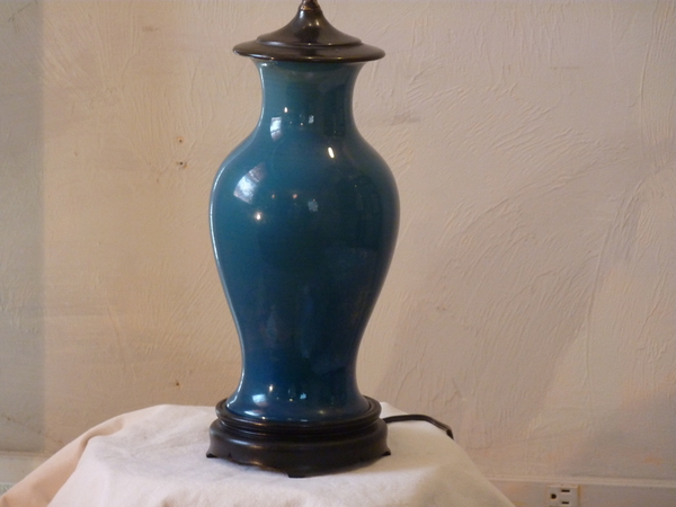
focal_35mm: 137
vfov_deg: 10.8
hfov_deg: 14.4
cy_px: 254
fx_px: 2675
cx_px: 338
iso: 400
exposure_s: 1/20
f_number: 4.5
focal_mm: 22.5
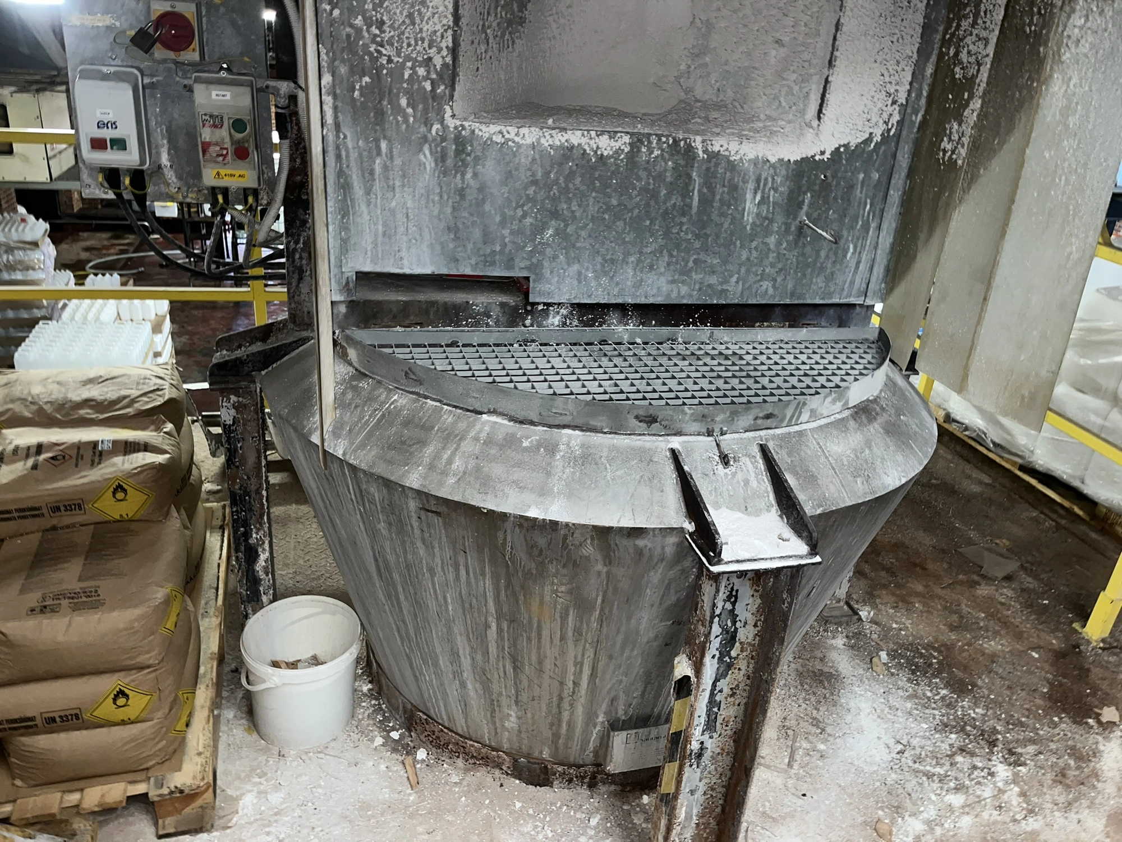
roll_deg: -4.6
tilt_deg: -24.7
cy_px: 421
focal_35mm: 26
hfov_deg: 67.3
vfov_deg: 53.1
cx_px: 561
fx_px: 843
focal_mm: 5.1
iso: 100
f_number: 1.6
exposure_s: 1/11
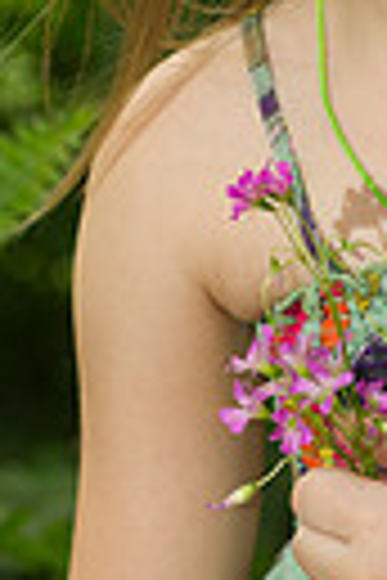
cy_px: 99
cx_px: 403
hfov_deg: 2.5
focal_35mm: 540
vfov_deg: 3.8
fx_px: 8707
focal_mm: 155
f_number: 4
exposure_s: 1/200
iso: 200
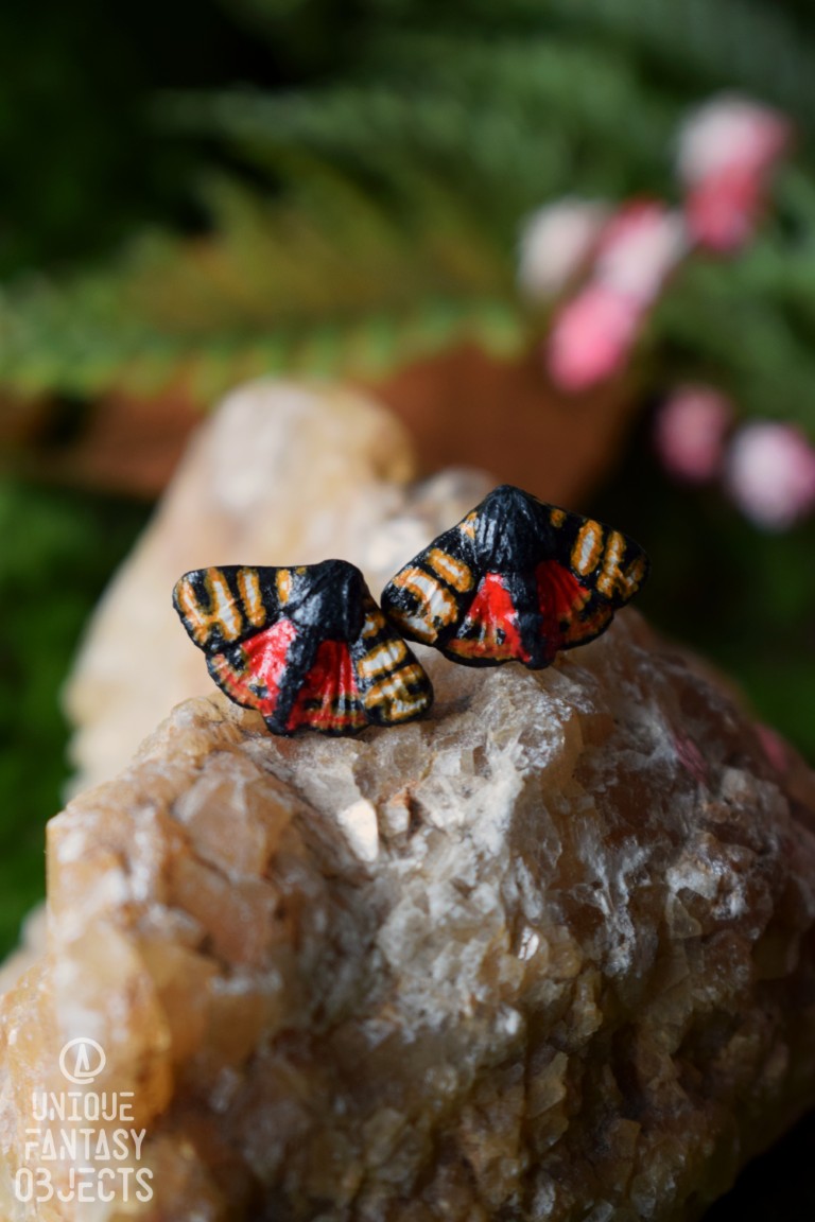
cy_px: 611
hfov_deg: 16.6
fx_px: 2801
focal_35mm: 82
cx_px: 408
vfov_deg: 24.6
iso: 720
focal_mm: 55
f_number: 5.6
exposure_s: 1/60
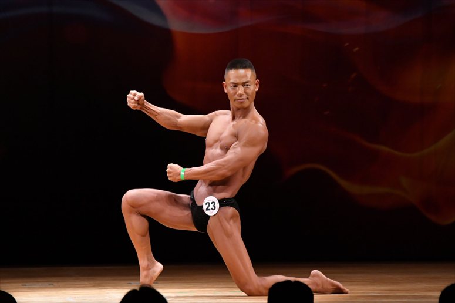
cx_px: 228
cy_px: 152
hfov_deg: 6.9
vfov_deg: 4.6
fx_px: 3790
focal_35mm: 300
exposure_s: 1/400
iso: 4000
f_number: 5.6
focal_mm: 200
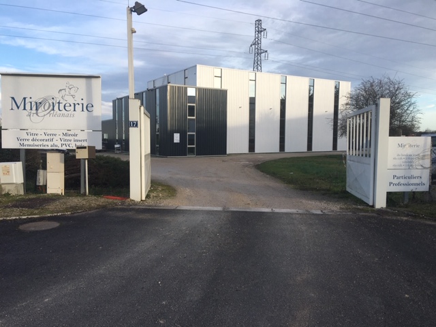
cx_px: 218
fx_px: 365
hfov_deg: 61.7
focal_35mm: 29
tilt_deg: -5.8
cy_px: 164
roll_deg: +0.7
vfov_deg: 48.2
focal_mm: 4.15
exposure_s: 1/519
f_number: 2.2
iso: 25
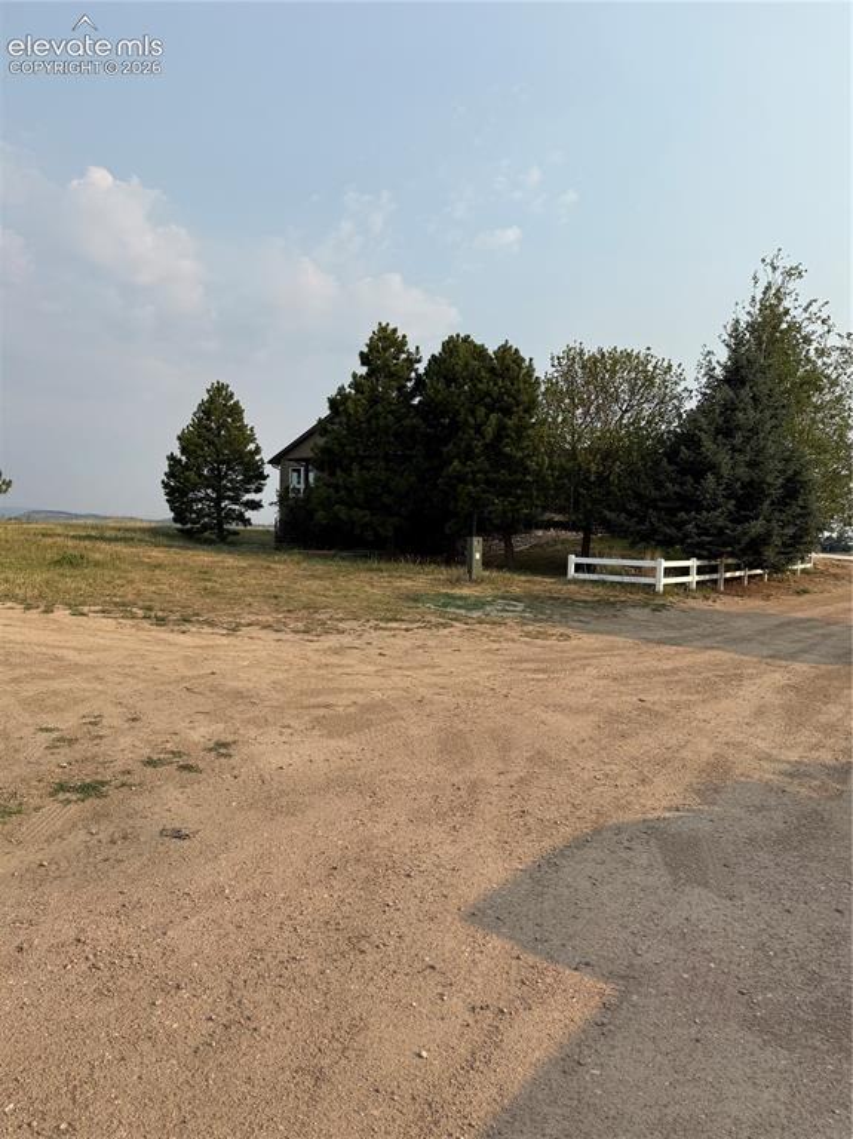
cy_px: 570
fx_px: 789
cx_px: 426
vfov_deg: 71.6
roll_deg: -1.4
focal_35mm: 24
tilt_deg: -1.8
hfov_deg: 56.8
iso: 80
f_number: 1.78
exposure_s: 1/4405
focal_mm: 6.76
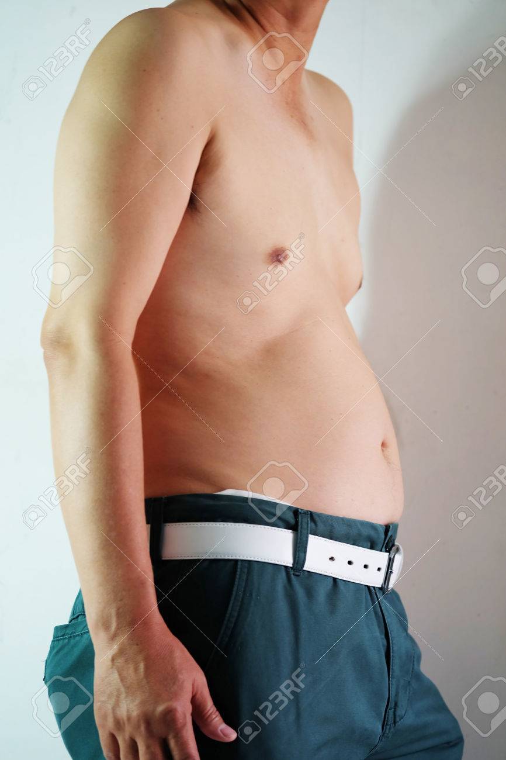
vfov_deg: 22.6
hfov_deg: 15.2
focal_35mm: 90
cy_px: 380
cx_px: 253
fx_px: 1898
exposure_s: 1/34
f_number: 2.4
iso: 200
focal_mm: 60
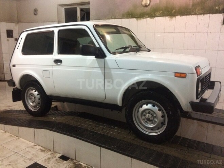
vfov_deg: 48.2
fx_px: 188
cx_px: 112
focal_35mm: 29
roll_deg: -0.8
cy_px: 84
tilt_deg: -13.3
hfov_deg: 61.7
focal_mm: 4.15
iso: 320
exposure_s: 1/17
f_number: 2.2
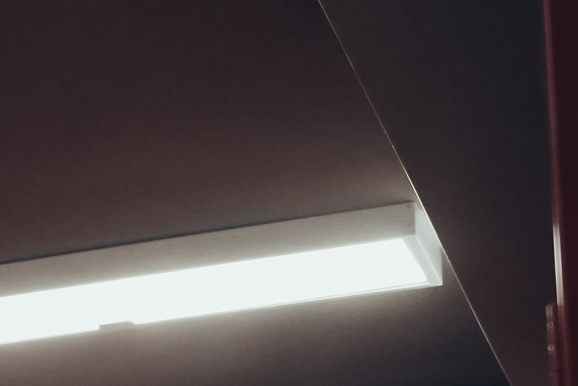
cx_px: -975
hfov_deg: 10.2
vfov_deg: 7.9
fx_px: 2634
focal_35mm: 164
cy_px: 809
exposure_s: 1/125
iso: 1600
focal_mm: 28
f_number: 5
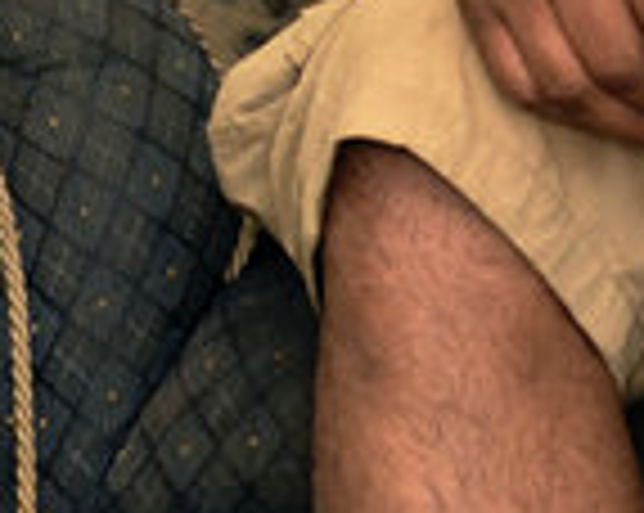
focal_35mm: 383
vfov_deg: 4.0
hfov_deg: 5.0
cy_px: -220
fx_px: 7290
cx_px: 959
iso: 640
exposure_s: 1/80
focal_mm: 38
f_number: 4.5
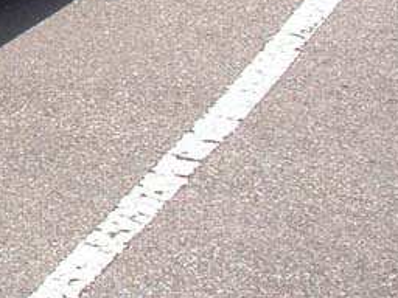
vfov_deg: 9.3
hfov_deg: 12.0
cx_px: -303
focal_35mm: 152
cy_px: -222
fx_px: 1748
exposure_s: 1/344
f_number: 7.5
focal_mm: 7.85
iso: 100
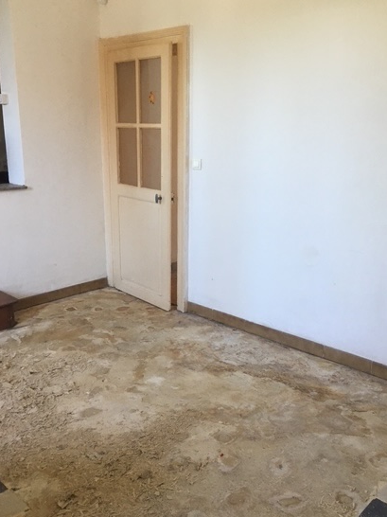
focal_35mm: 34
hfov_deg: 41.7
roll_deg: +0.4
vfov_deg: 54.0
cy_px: 265
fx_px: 507
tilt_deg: -16.3
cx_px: 208
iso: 50
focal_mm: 4.15
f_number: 2.2
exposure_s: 1/33
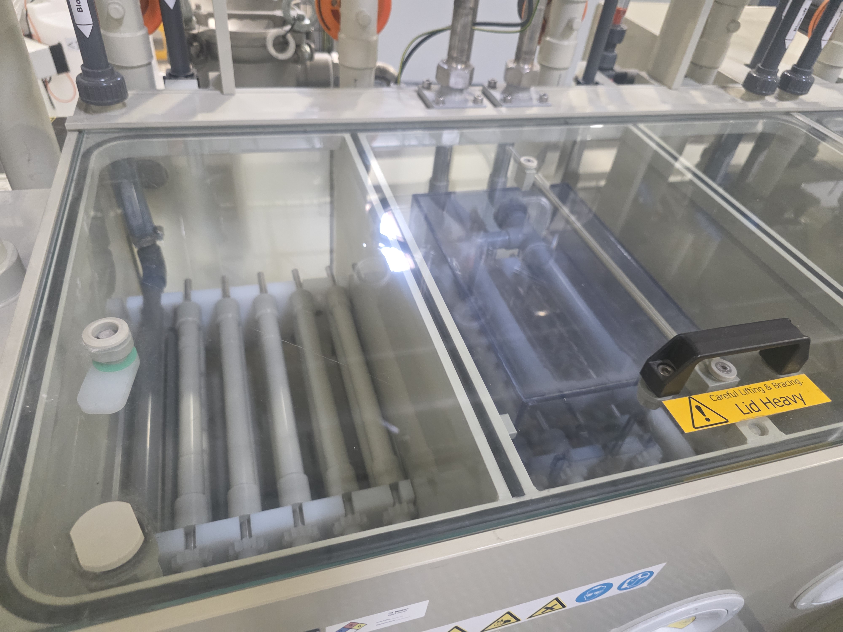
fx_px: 560
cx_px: 422
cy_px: 316
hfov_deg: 73.9
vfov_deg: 58.9
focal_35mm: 23
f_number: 1.7
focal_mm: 6.3
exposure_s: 1/120
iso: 1000
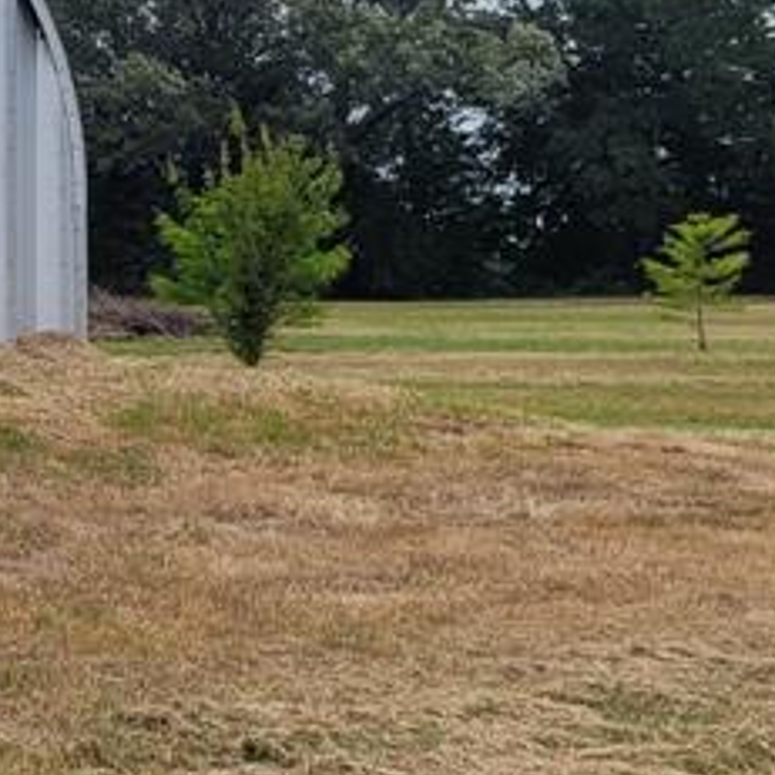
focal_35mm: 102
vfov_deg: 17.0
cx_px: -842
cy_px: 231
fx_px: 2584
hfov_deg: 14.0
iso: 40
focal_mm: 5.4
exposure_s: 1/2635
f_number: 1.8
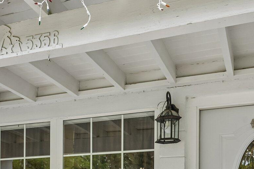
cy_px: 220
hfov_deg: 32.5
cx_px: 40
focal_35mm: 59
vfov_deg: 20.8
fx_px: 418
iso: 100
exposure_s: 1/30
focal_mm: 22.5
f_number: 8
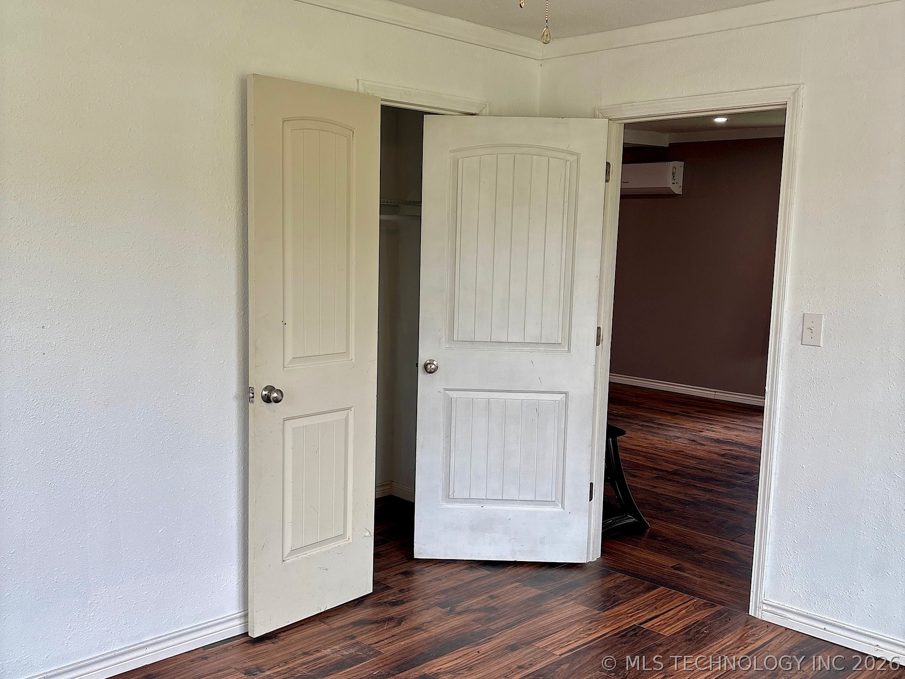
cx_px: 452
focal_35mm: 26
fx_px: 680
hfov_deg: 67.3
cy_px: 340
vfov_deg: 53.1
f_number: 1.6
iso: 40
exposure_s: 1/120
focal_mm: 5.96
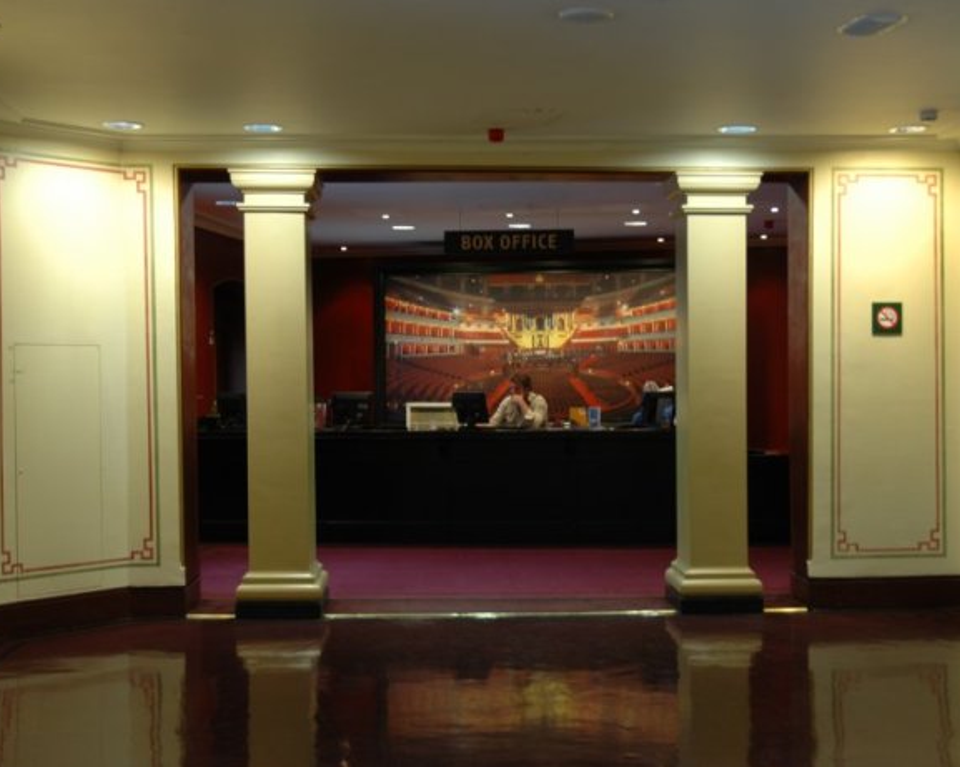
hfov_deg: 34.4
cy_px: 386
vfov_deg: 27.8
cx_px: 524
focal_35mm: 55
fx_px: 1550
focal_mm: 31
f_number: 4
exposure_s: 1/8
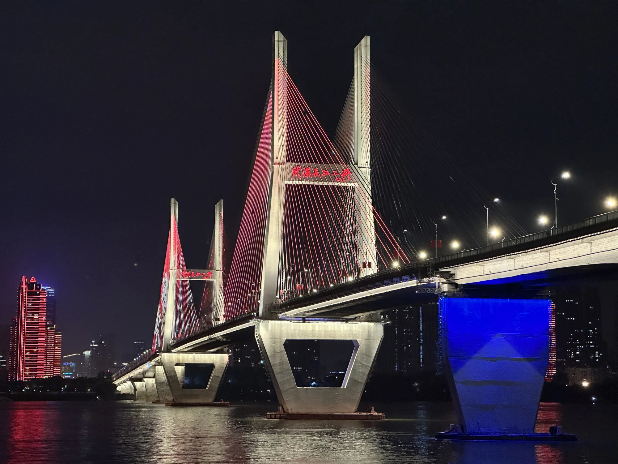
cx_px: 309
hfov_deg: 25.3
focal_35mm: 77
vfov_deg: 19.1
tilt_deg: +5.4
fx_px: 1375
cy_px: 232
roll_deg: -0.1
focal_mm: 9
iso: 640
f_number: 2.8
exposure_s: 1/47
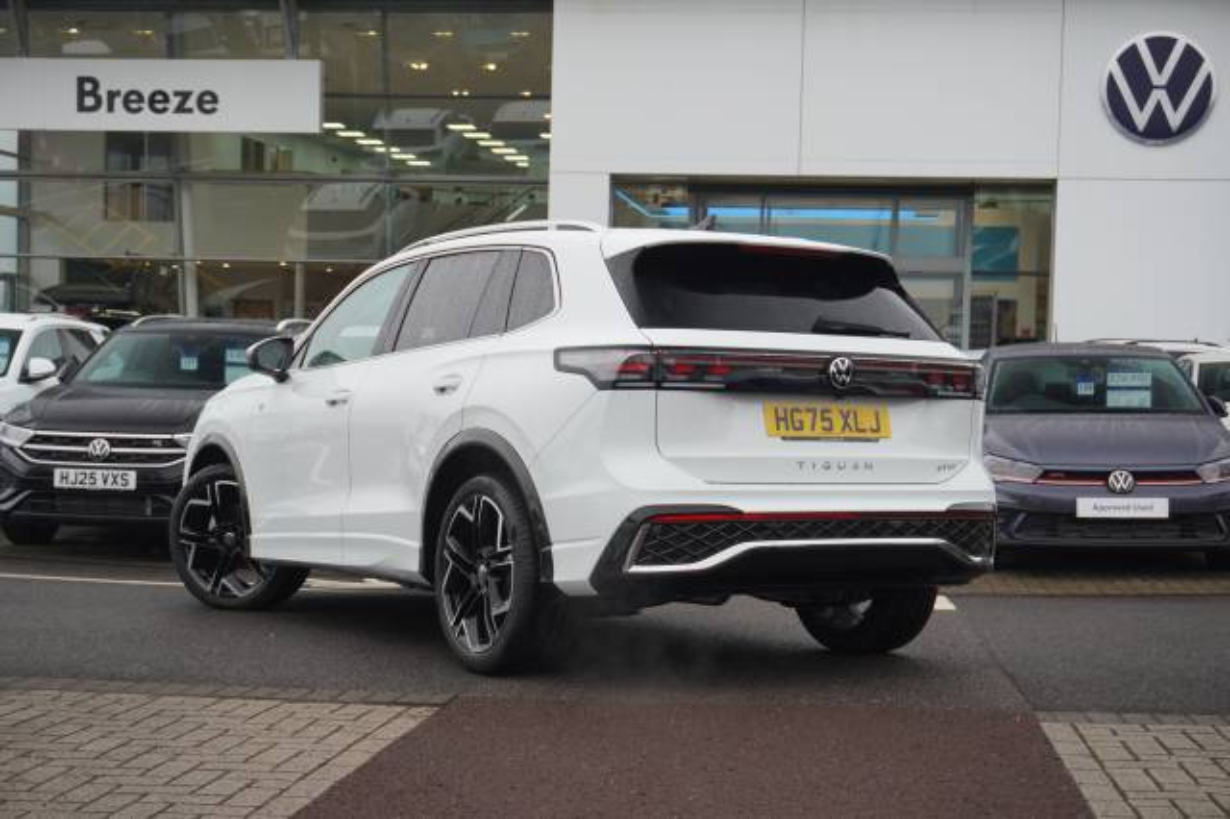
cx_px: 615
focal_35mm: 54
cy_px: 410
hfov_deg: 36.9
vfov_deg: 25.0
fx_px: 1844
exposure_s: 1/160
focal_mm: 36
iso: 640
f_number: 5.6
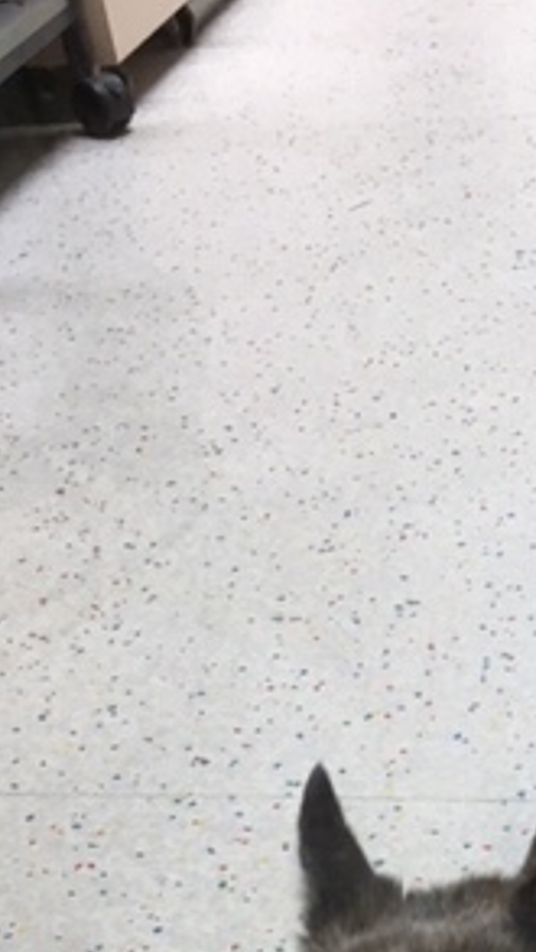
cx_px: 568
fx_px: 1742
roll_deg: +8.0
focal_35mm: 69
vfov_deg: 28.0
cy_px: 1033
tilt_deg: -42.4
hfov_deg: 17.0
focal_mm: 4.15
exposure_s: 1/30
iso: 40
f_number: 2.2
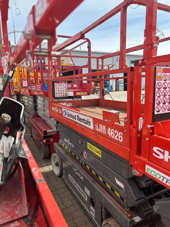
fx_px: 170
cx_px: 85
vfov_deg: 67.3
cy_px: 114
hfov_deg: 53.1
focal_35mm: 26
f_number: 1.5
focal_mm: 5.7
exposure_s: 1/1779
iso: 50
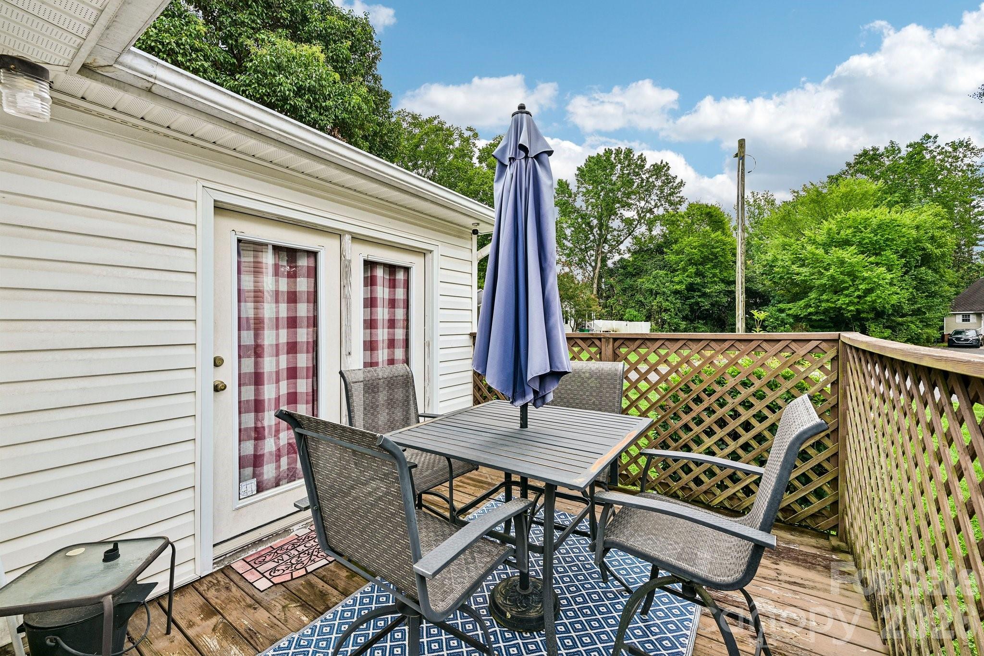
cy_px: 328
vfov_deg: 81.2
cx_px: 492
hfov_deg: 104.3
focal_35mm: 14
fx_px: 383
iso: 100
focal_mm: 14
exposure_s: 1/125
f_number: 8
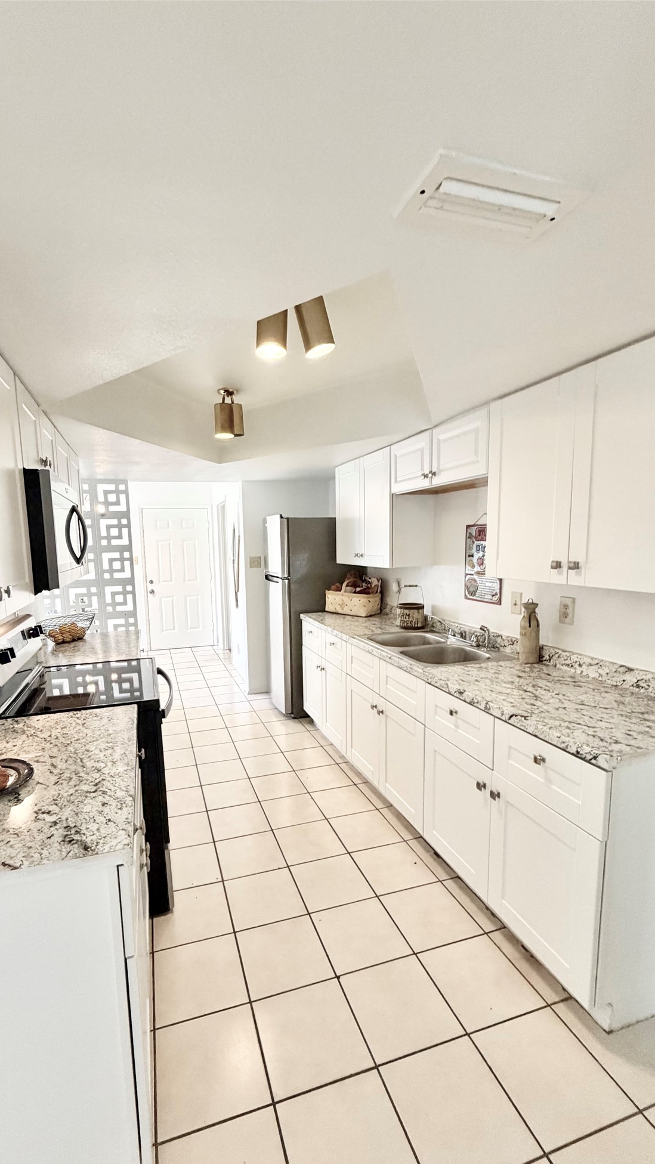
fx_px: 494
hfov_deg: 66.9
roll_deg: +1.5
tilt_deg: -7.2
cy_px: 610
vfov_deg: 99.3
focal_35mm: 16
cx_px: 291
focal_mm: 2.22
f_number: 2.2
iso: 400
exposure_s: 1/60
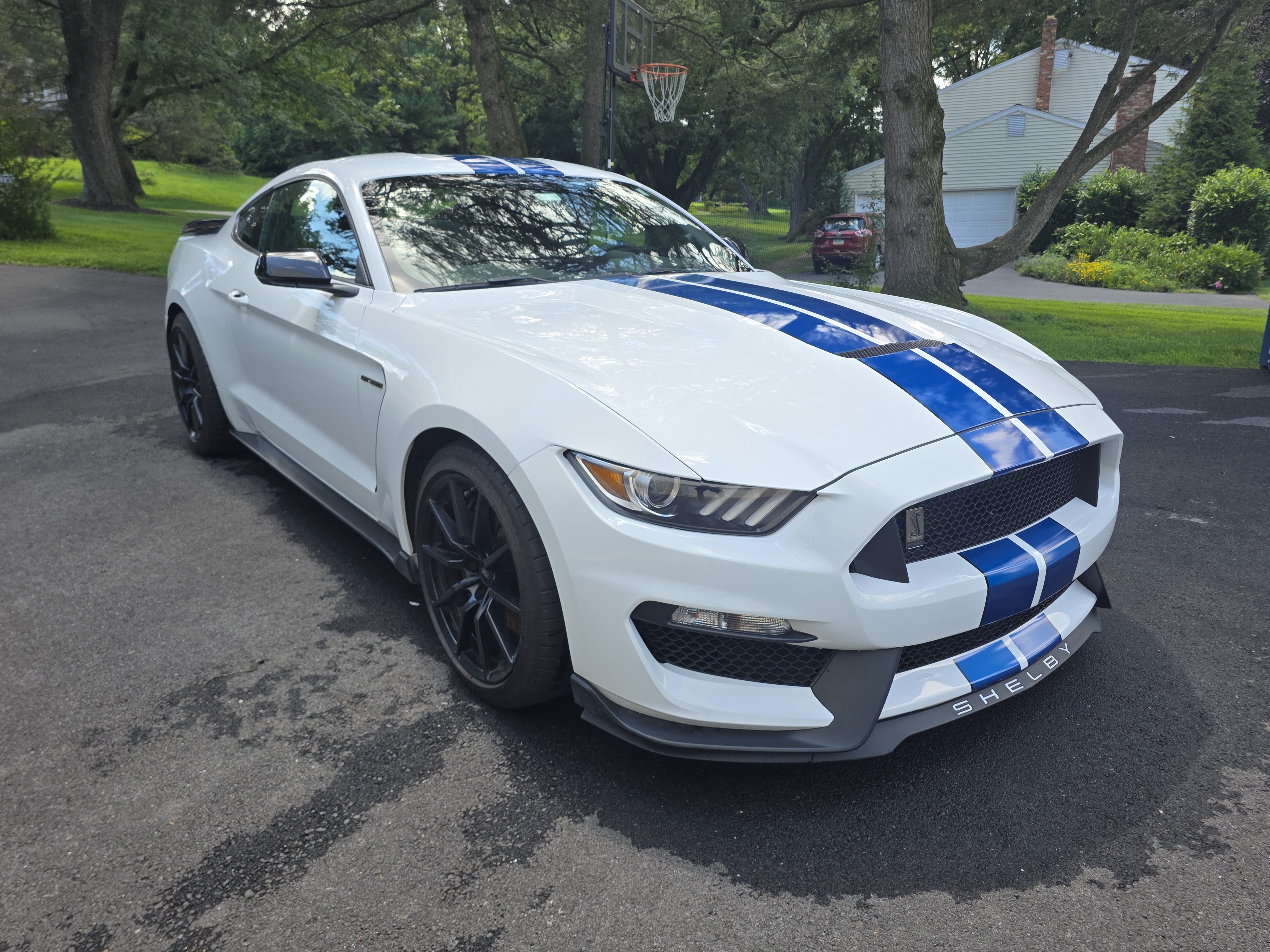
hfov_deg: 71.6
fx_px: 881
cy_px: 456
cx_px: 636
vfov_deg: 56.8
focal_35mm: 24
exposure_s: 1/1606
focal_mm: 6.3
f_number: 1.7
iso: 80
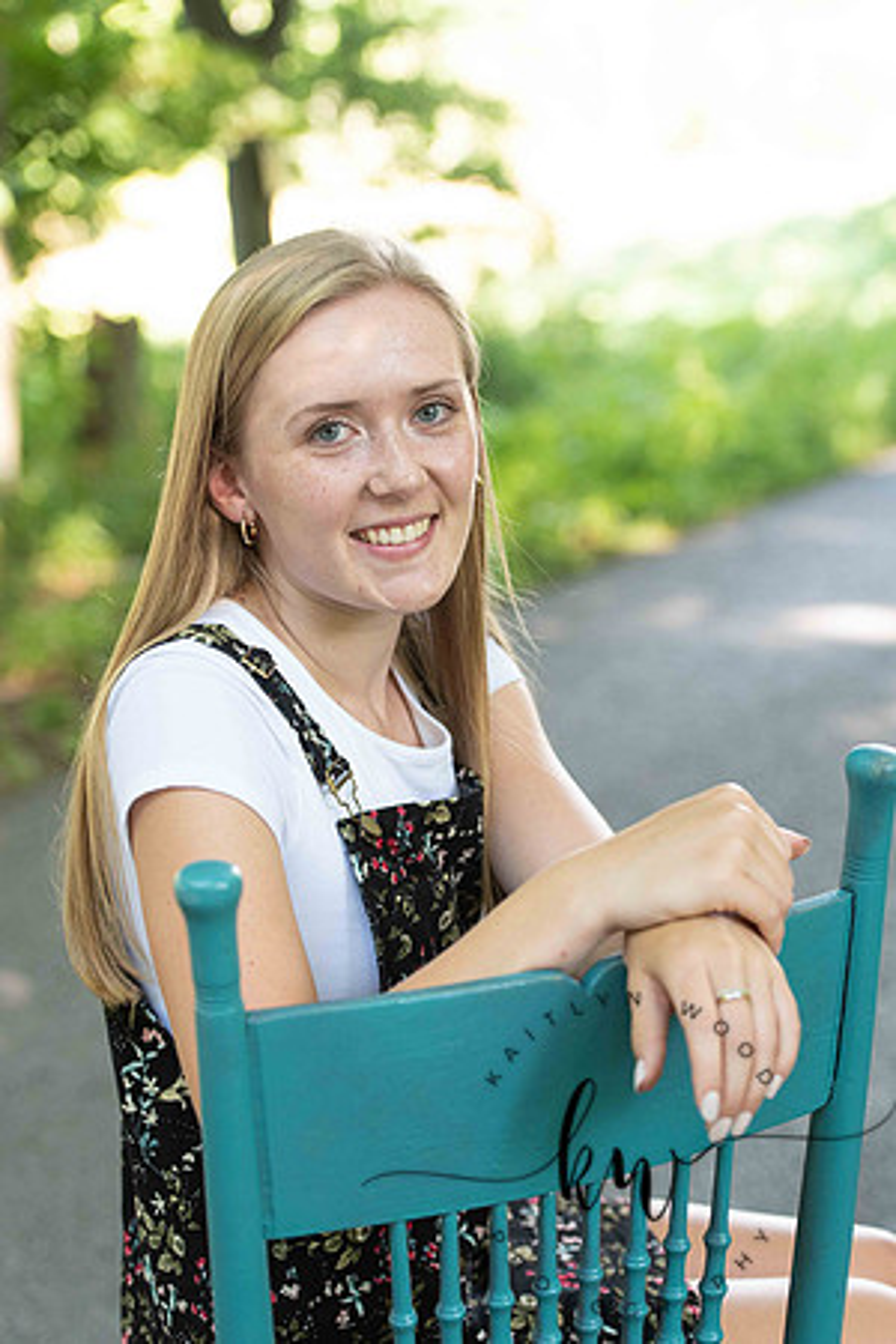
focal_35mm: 78
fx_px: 2912
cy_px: 672
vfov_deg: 26.0
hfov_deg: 17.5
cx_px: 448
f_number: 3.5
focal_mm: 78
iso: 640
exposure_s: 1/200
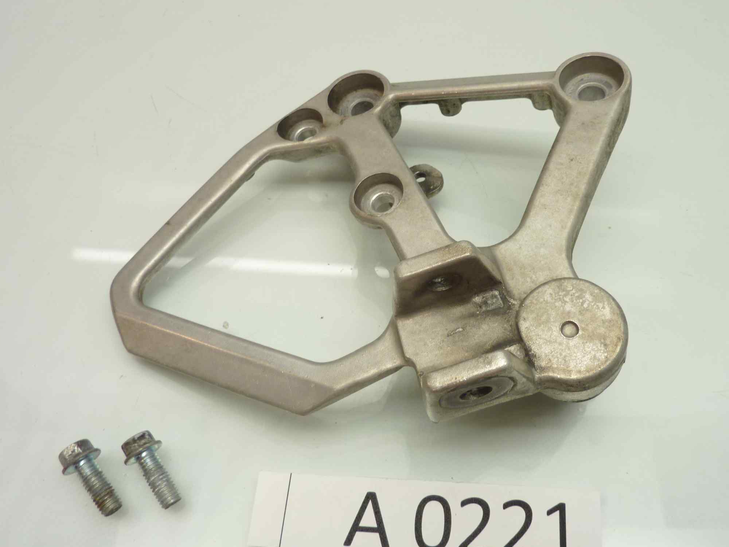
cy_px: 248
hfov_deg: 56.4
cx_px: 437
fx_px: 674
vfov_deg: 44.1
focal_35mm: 32
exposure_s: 1/20
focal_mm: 4.1
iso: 80
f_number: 3.3
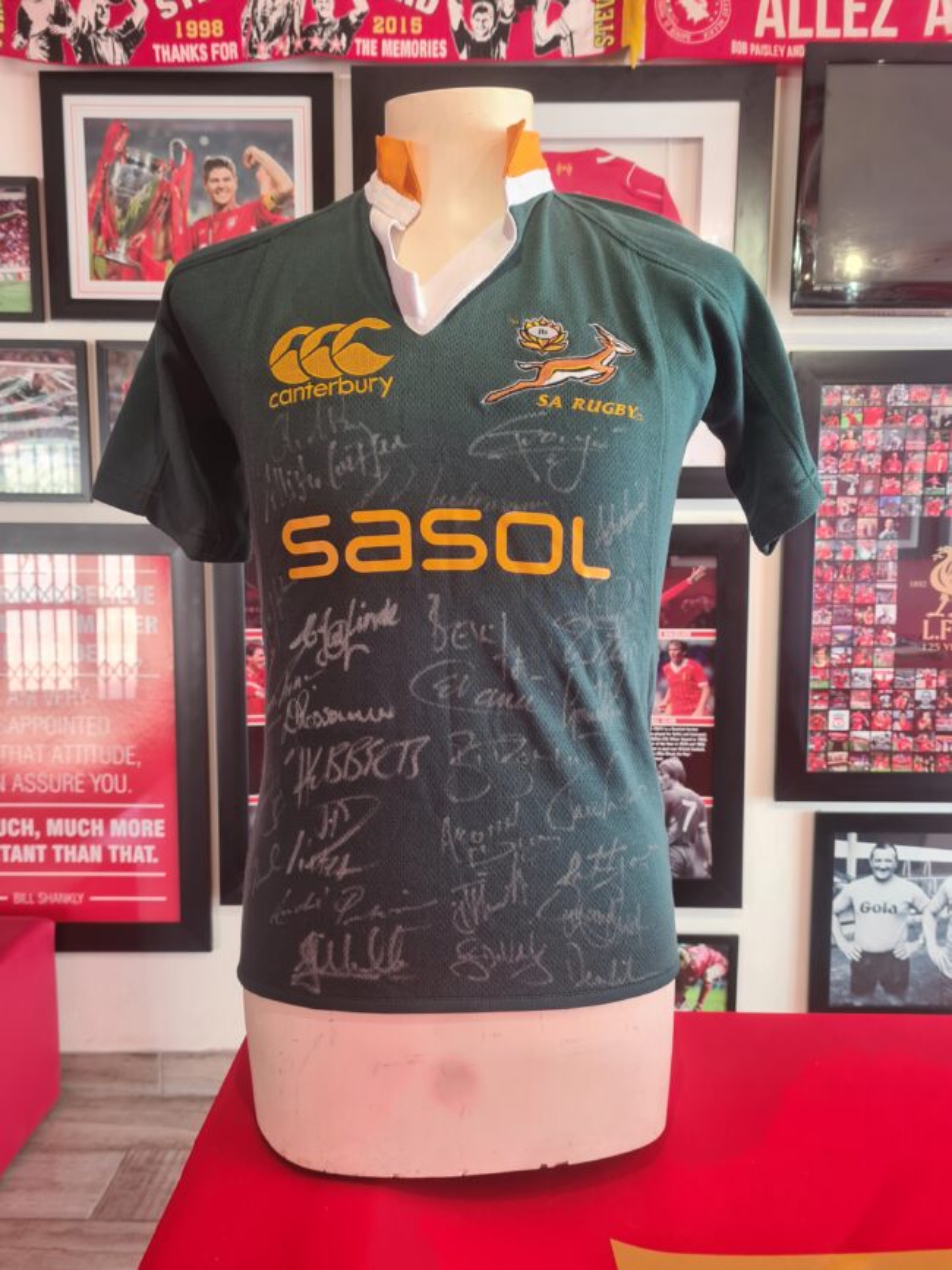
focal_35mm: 26
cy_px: 635
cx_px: 476
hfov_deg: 53.1
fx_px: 954
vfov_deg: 67.3
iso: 80
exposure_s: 1/50
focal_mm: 5.4
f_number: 1.8
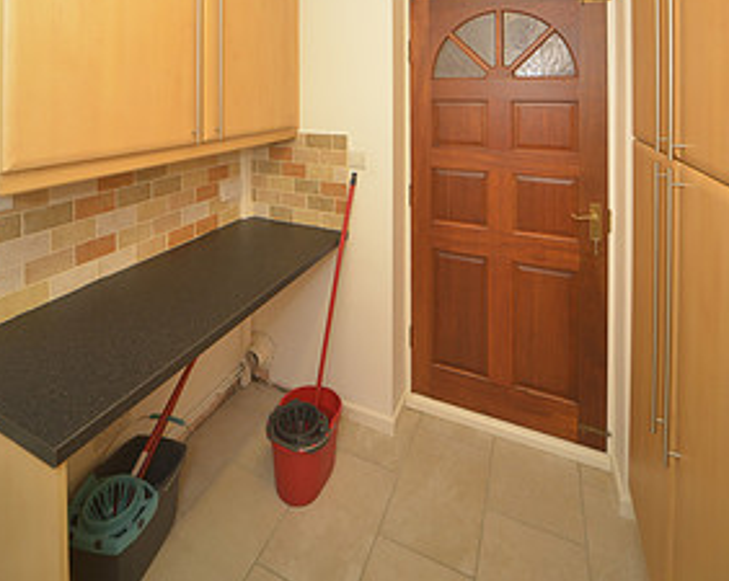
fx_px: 388
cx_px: 352
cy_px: 88
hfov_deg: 86.4
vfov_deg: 64.6
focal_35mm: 18
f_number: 5.6
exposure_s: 1/40
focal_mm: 12
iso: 400
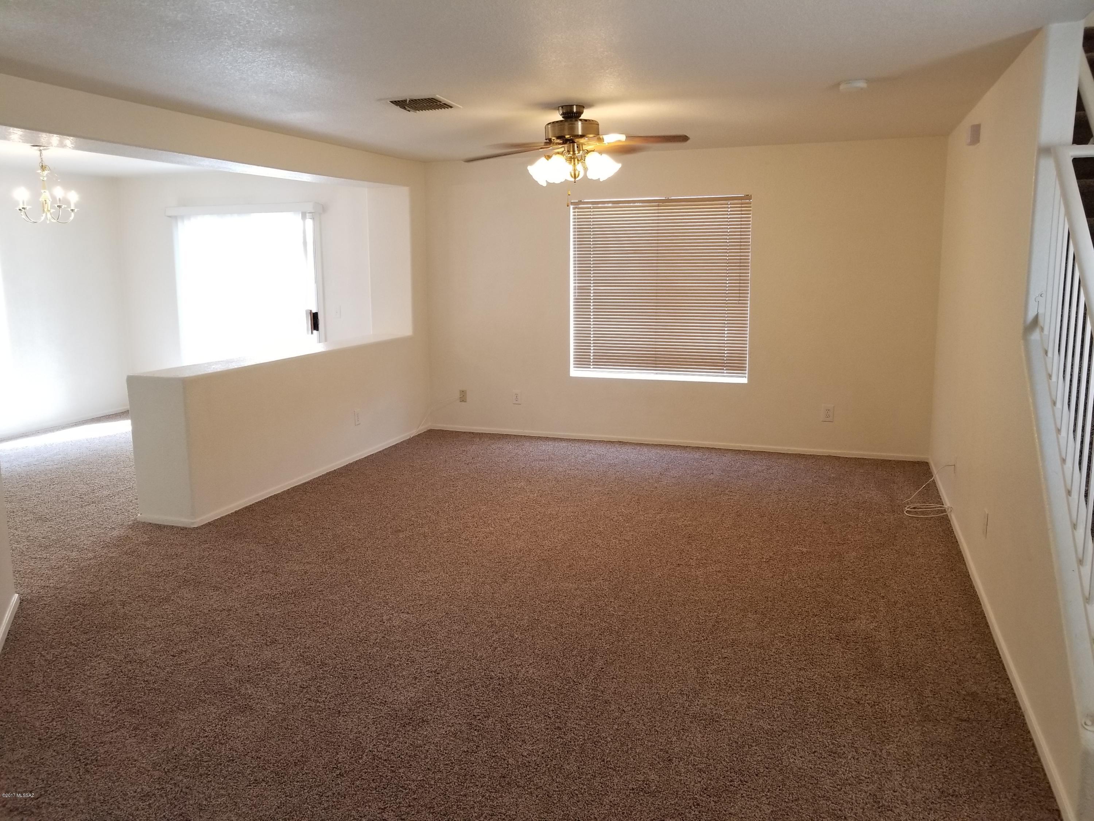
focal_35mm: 26
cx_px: 547
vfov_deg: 53.1
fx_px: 822
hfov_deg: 67.3
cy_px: 410
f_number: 1.7
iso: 160
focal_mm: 4.25
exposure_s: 1/60
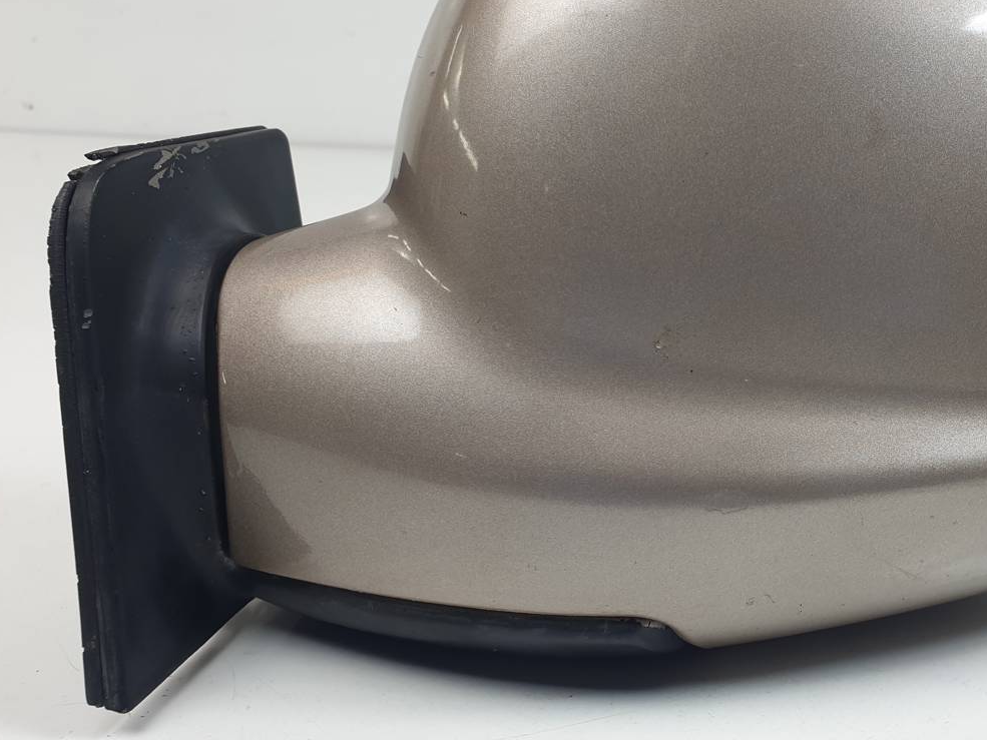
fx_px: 1084
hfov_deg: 48.0
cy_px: 343
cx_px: 676
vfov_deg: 37.7
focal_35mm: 38
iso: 50
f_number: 2.4
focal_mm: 4.3
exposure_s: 1/126
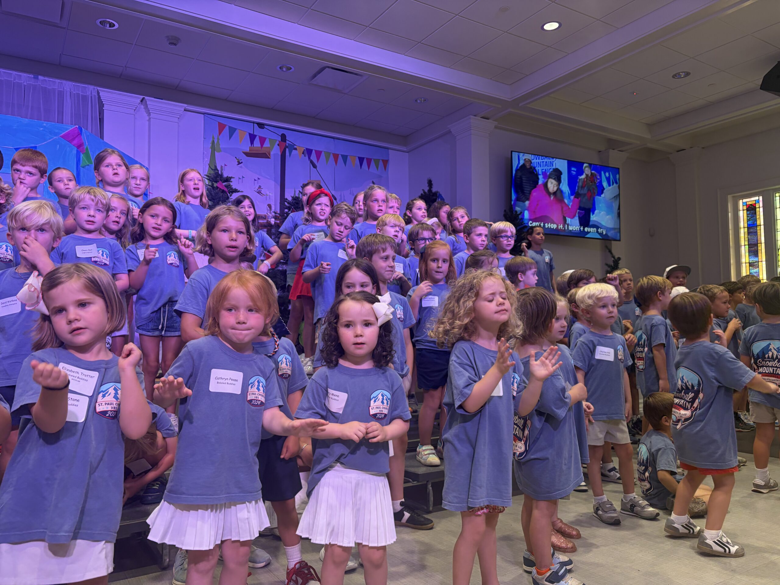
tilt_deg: +4.0
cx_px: 390
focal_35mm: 26
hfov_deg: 67.3
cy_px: 292
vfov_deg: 53.1
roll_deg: -0.1
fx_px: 586
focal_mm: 5.96
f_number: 1.6
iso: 64
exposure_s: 1/61
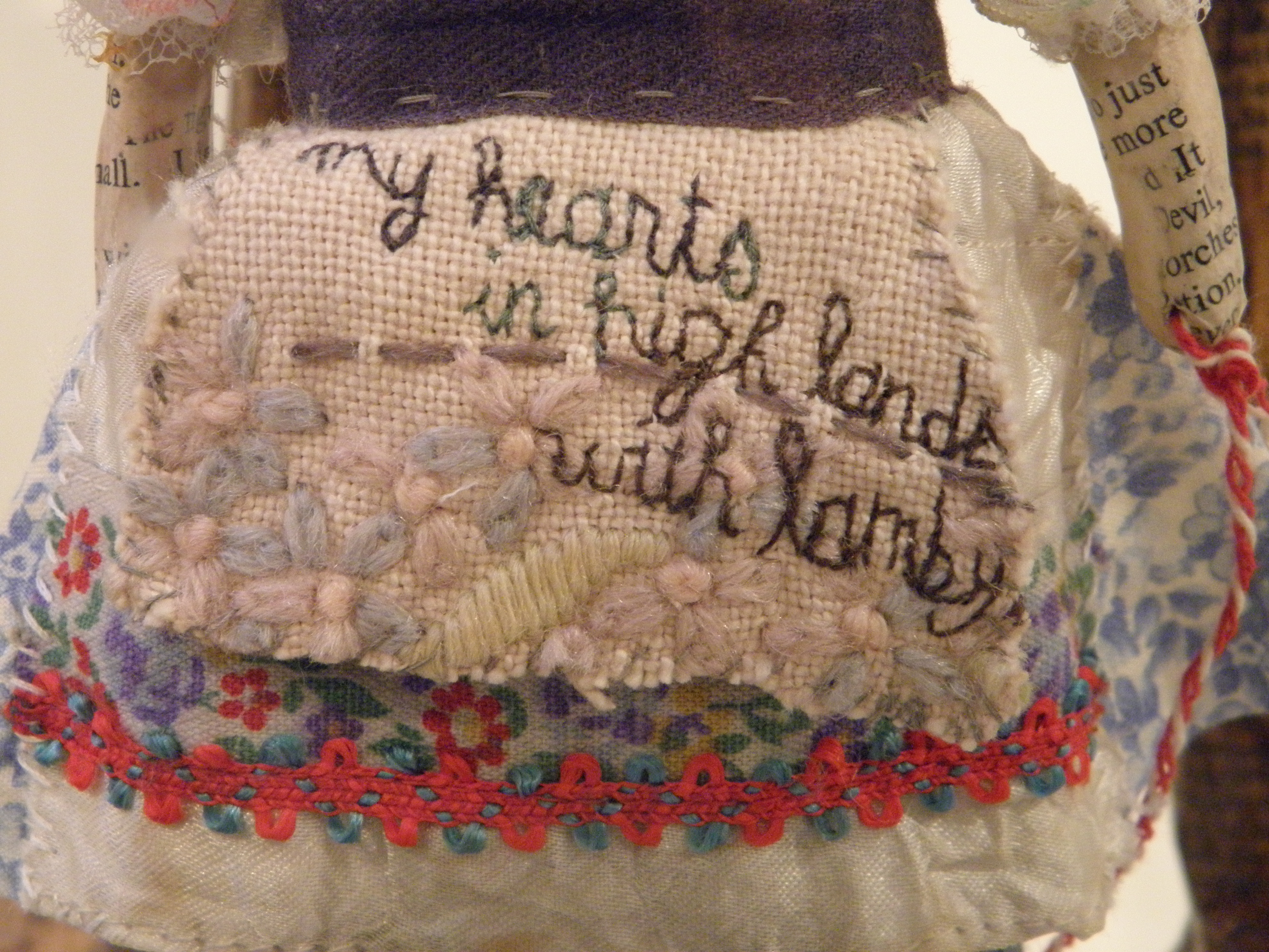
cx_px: 634
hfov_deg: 24.4
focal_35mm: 80
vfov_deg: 18.4
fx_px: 2933
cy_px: 476
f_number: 4.4
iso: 400
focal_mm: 14.3
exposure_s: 1/15
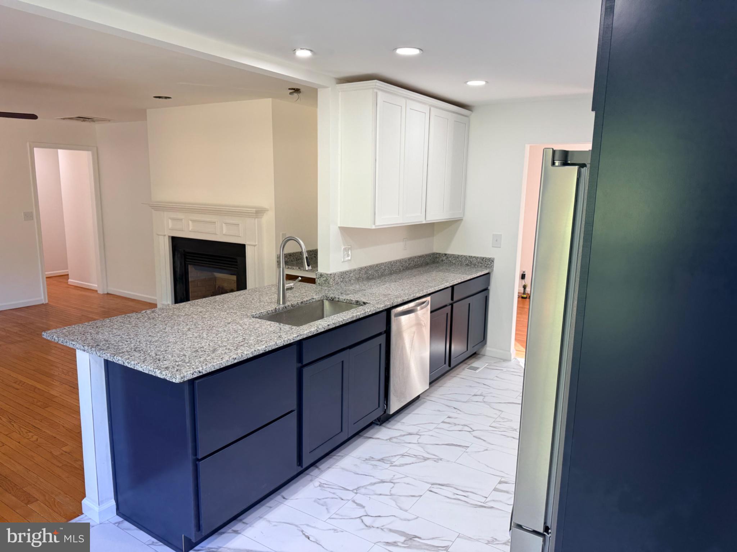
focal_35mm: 24
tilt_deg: -9.2
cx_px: 368
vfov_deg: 56.8
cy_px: 276
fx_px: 511
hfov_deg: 71.6
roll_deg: -1.3
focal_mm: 6.76
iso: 80
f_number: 1.78
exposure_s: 1/120
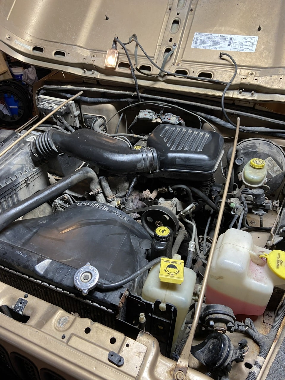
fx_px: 285
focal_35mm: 26
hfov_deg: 53.1
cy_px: 190
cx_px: 142
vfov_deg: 67.3
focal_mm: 4.25
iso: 125
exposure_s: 1/60
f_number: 1.8
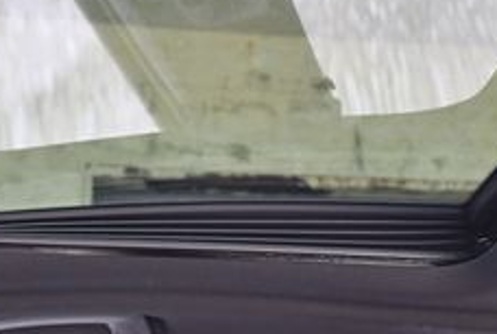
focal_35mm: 101
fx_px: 1397
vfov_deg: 13.6
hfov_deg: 20.2
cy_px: 85
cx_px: 248
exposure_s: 1/200
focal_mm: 18
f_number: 3.5
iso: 800
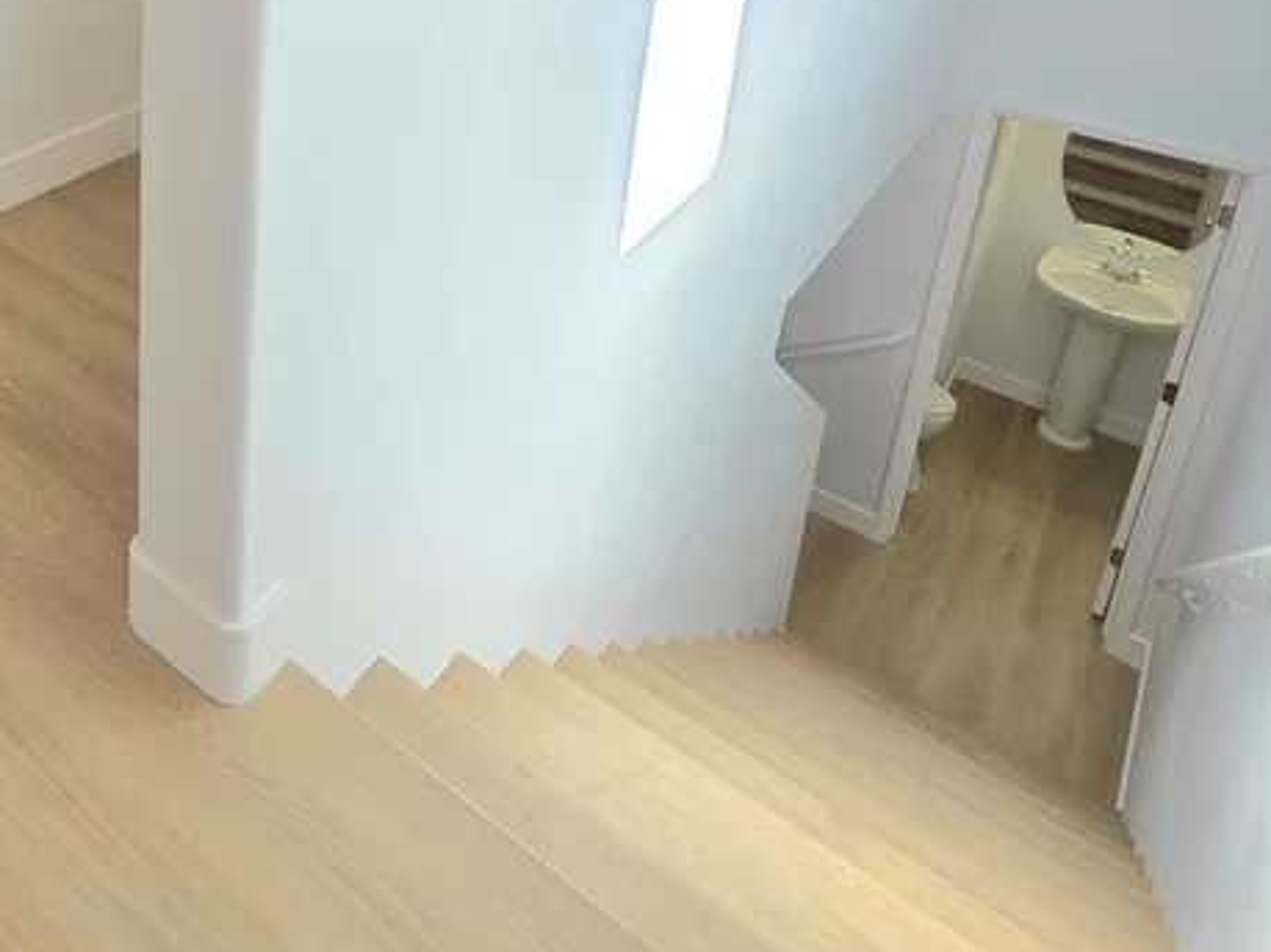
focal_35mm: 29
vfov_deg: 40.8
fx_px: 1065
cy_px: -42
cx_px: 111
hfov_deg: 53.4
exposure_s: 1/120
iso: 50
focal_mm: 2.2
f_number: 1.9
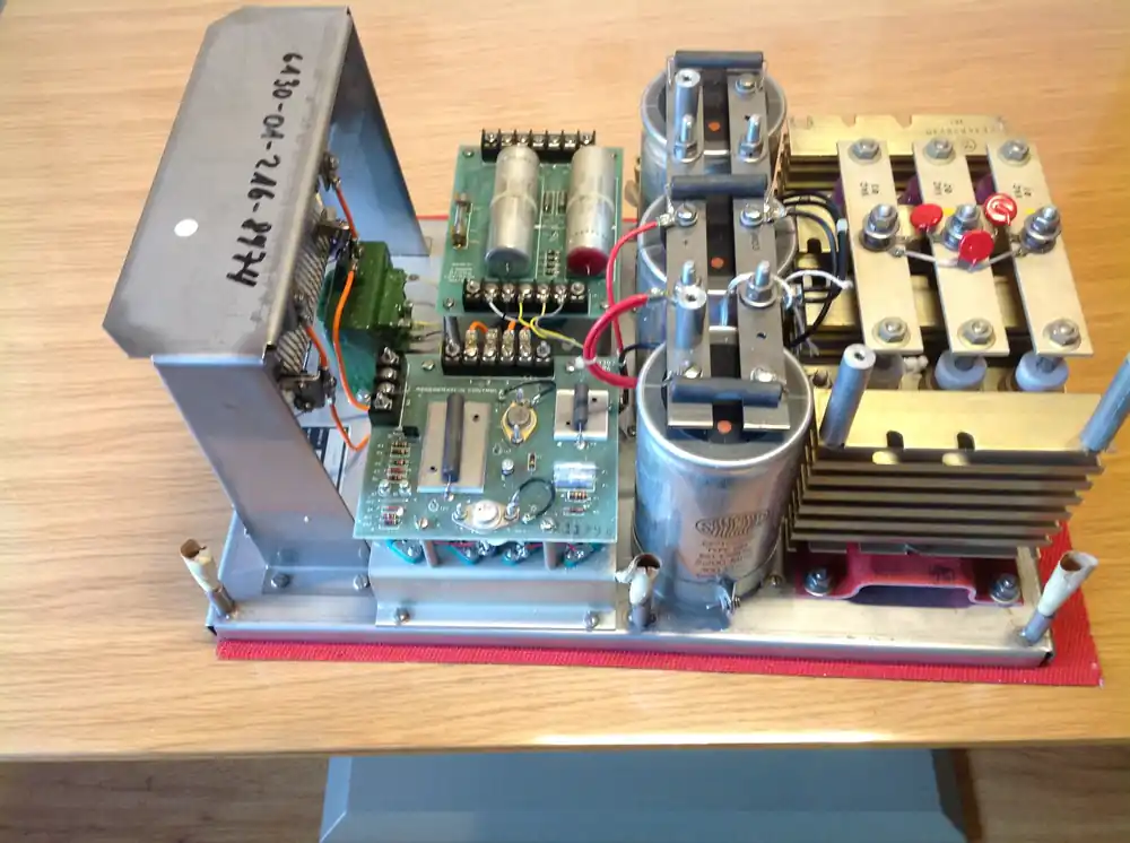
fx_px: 1140
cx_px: 565
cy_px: 422
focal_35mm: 35
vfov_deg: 40.6
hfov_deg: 52.7
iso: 125
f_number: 2.4
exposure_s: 1/15
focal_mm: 4.28
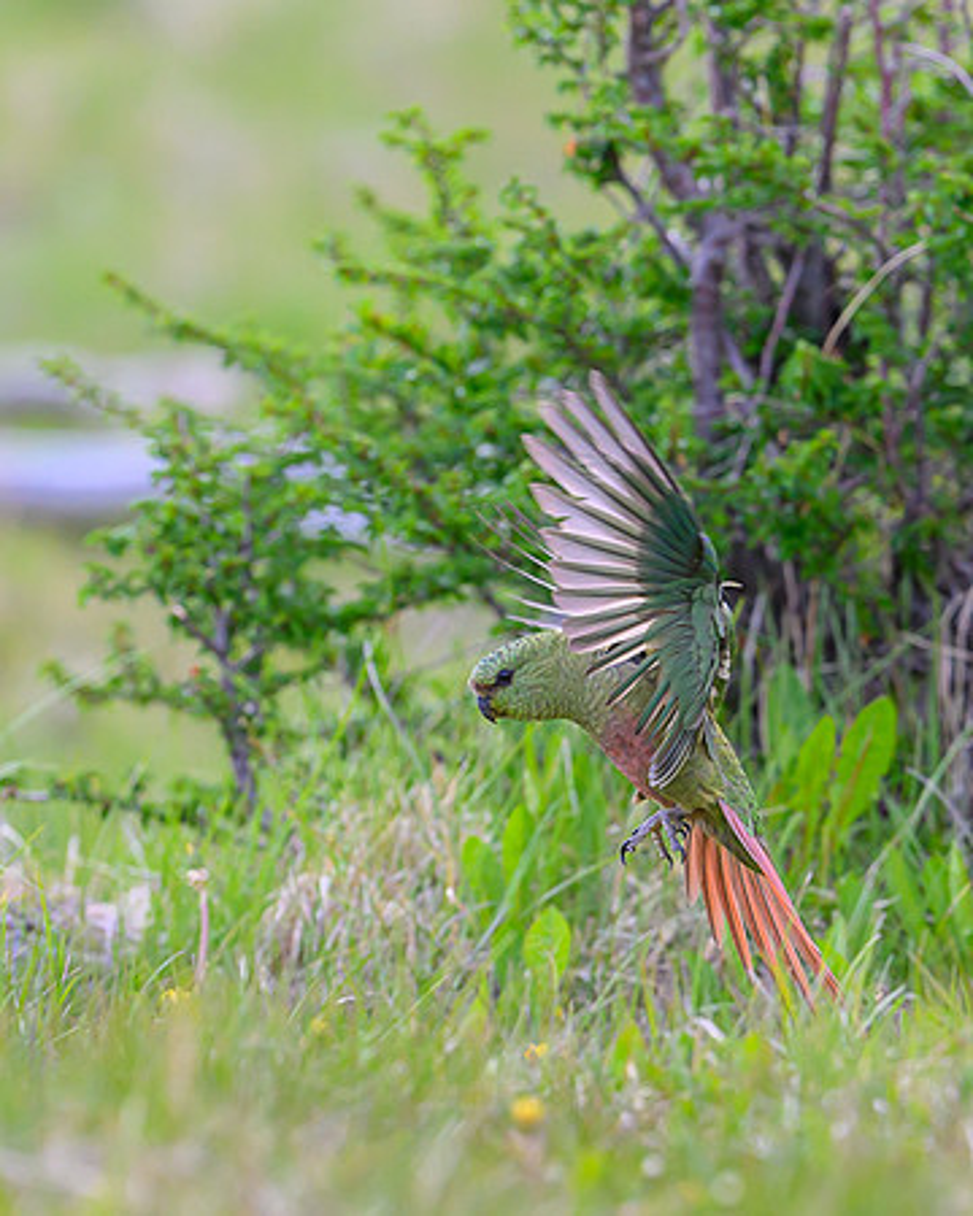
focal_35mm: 702
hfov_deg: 2.2
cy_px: 646
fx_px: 25285
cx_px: 822
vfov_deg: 2.8
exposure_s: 1/1600
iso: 1600
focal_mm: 400
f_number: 4
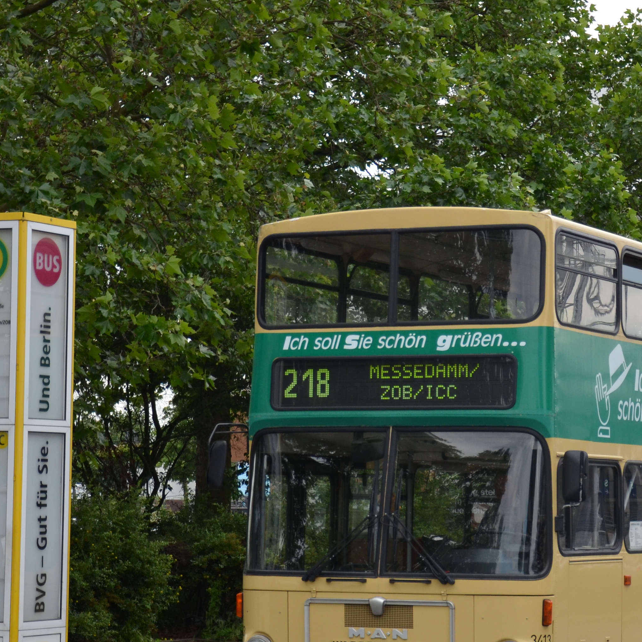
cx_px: 482
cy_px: 375
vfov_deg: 14.2
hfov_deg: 14.1
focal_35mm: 123
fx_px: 2581
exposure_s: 1/1250
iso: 400
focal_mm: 40
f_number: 5
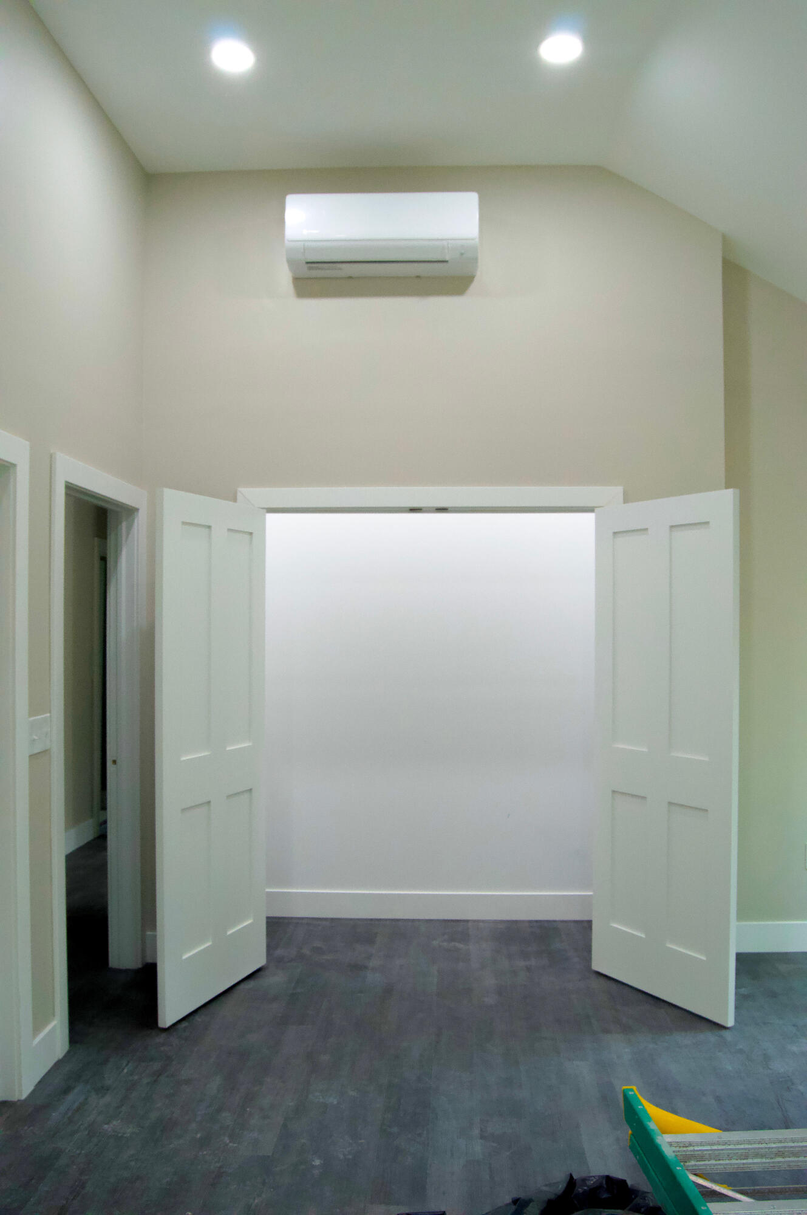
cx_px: 404
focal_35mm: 27
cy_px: 608
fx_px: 910
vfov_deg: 67.4
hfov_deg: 47.8
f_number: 8
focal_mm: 18
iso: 1600
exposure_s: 1/60
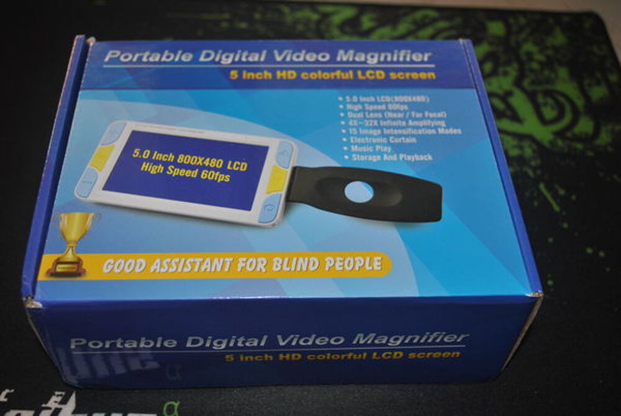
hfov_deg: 43.5
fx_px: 777
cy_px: 208
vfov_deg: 30.0
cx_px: 310
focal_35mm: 45
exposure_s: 1/60
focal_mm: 30
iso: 200
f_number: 4.5
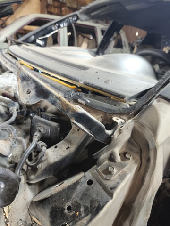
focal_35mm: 23
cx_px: 85
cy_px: 113
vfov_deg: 73.9
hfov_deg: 58.9
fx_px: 151
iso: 800
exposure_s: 1/33.3
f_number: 1.7
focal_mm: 5.35
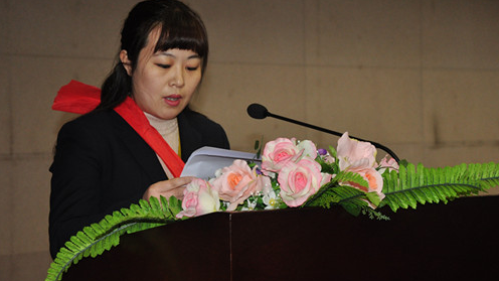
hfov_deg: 26.8
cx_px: 251
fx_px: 1045
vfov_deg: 15.3
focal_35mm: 79
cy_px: 122
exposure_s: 1/60
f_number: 5
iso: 800
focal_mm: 50
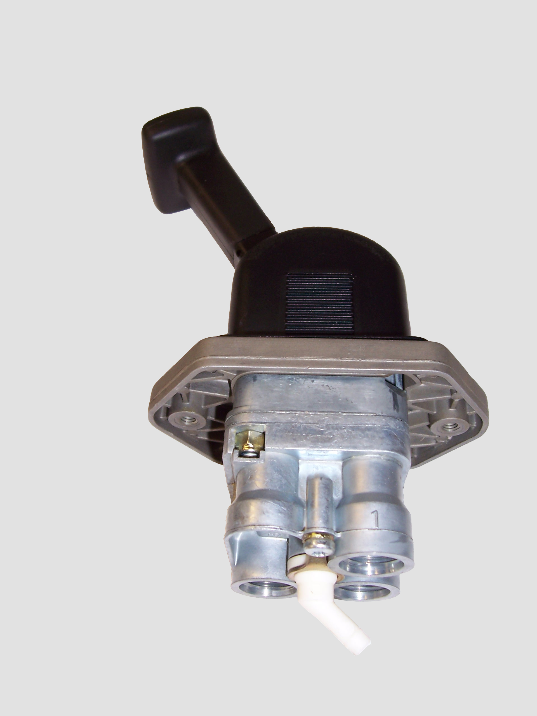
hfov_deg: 41.8
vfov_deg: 54.0
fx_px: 703
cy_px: 358
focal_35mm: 34
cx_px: 268
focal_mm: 5.6
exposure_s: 1/60
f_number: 2.7
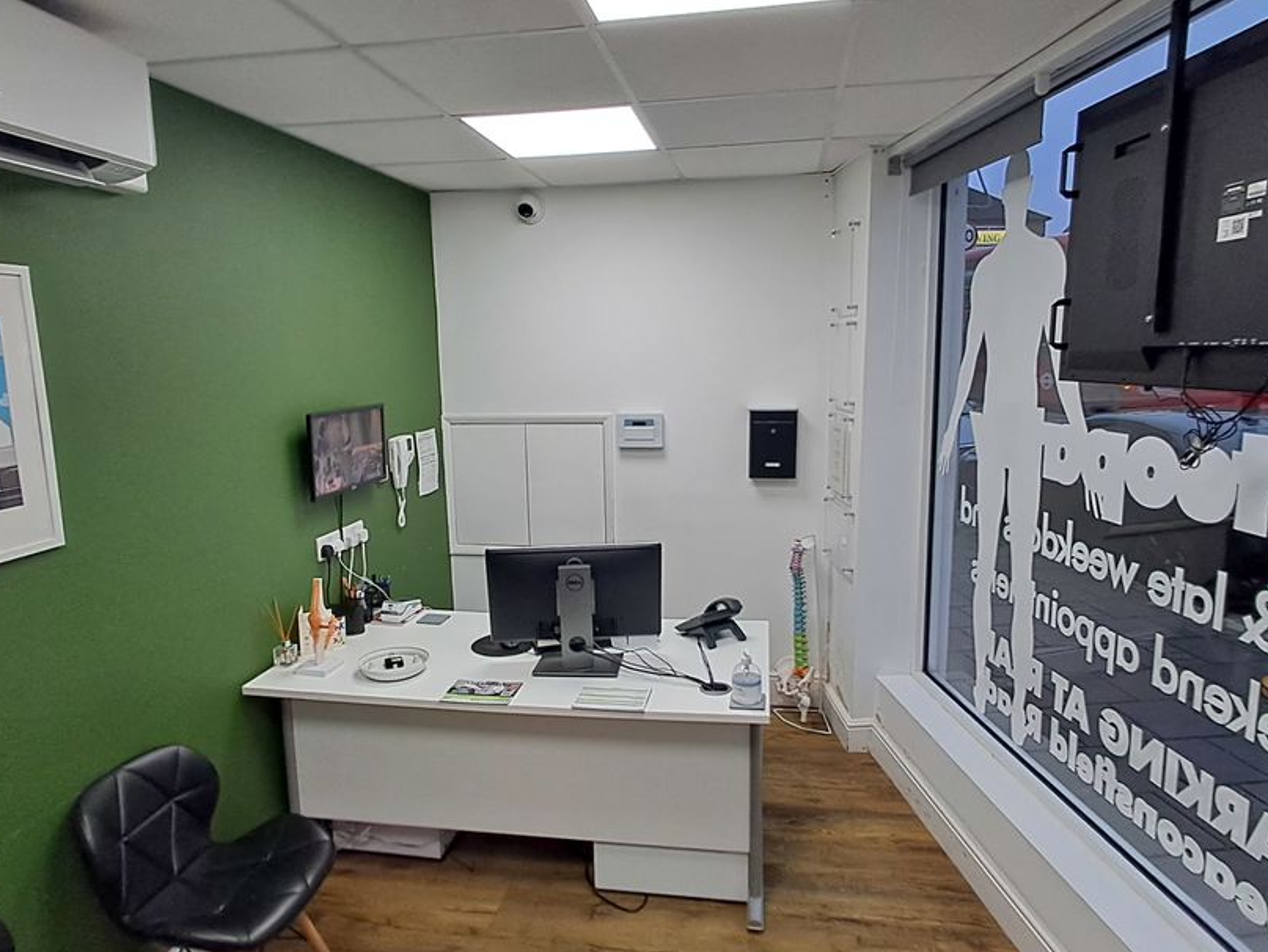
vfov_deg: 61.1
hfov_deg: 76.4
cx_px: 625
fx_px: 806
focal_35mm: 22
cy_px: 478
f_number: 2.2
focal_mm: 1.64
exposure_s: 1/50
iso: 64
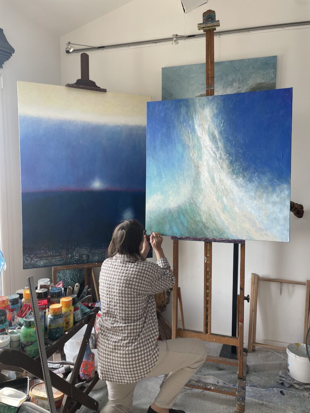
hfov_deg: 53.1
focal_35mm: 26
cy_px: 206
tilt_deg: -5.4
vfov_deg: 67.3
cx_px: 155
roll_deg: -0.2
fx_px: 310
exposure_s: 1/121
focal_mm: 4.2
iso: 40
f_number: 1.6
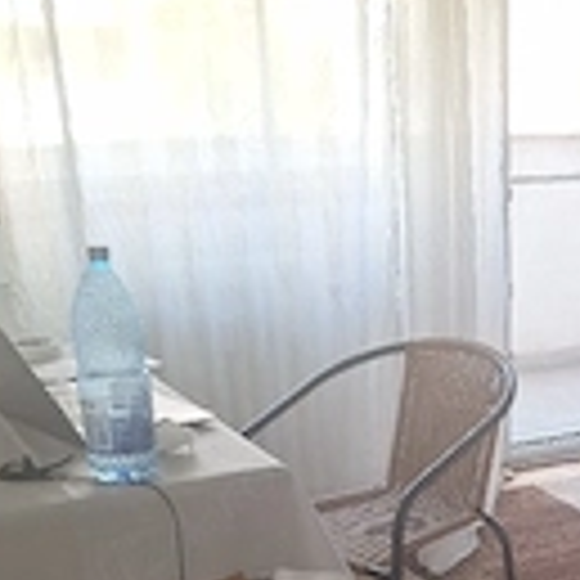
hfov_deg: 26.0
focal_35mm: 63
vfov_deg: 25.5
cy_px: 620
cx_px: 571
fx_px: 1194
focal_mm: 5.54
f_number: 1.8
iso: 25
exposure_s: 1/100
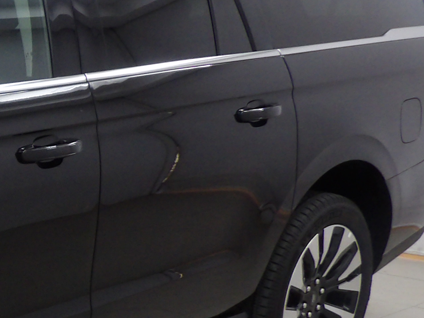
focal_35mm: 87
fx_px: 1066
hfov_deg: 18.9
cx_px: -269
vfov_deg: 16.6
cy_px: 329
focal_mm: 4.3
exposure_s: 1/23
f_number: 3.2
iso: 200
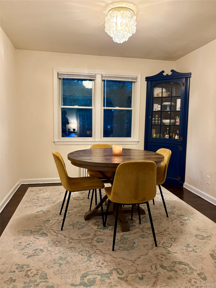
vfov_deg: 67.3
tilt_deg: -5.8
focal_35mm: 26
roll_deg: -1.5
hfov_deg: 53.1
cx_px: 108
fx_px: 216
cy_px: 144
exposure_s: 1/40
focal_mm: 5.96
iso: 400
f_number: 1.6
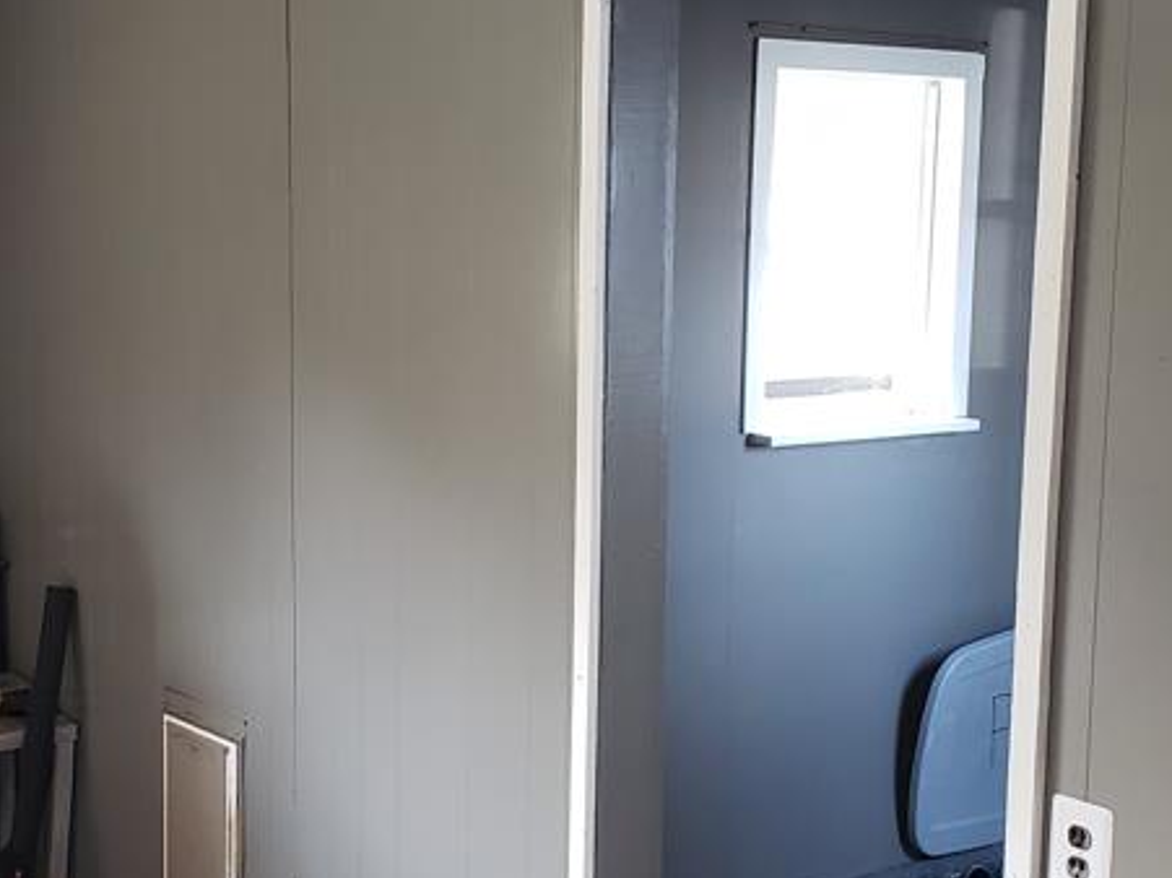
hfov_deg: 32.6
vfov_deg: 24.8
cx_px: 494
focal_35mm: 59
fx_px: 1997
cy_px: 520
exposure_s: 1/60
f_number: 2.4
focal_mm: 4.3
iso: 400
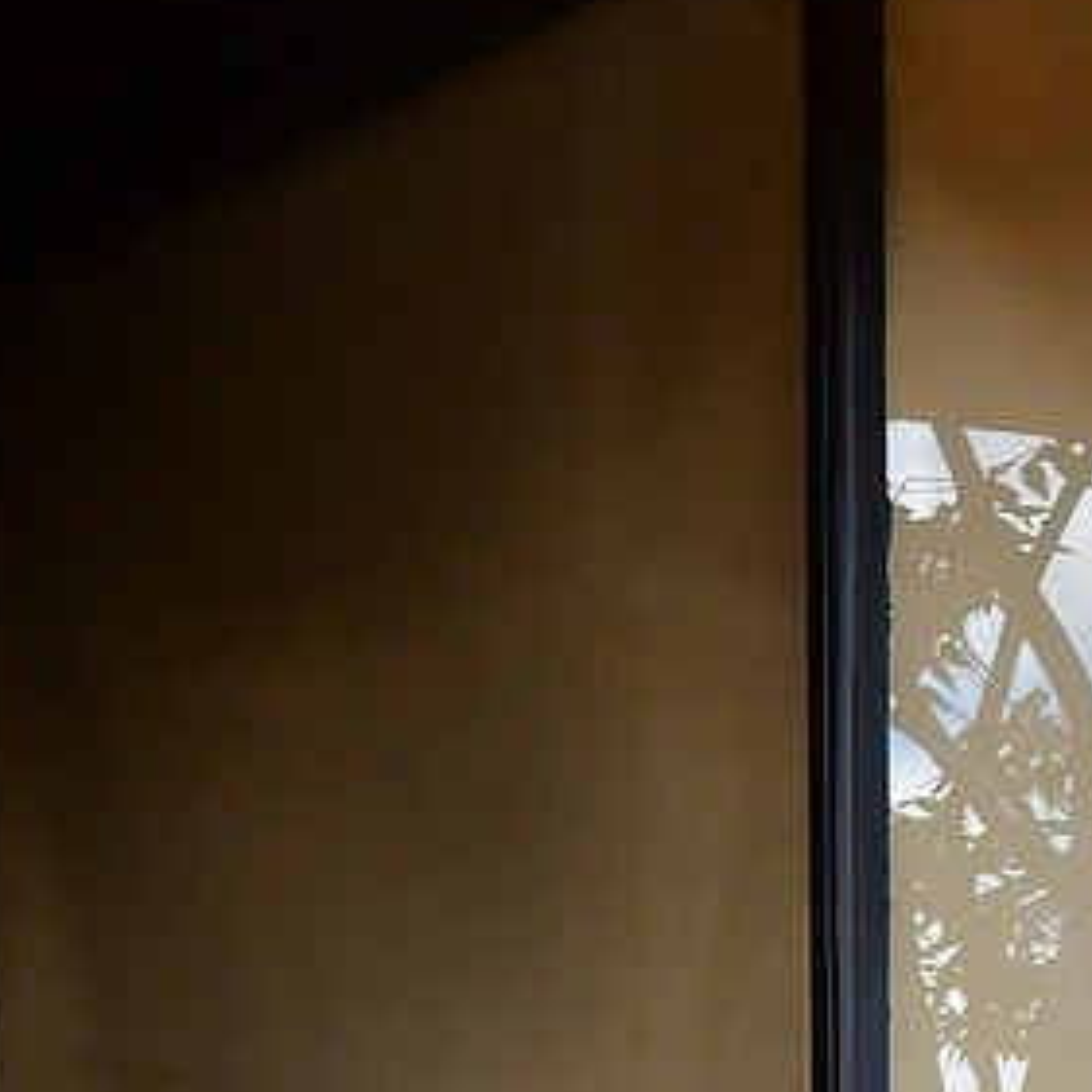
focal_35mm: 170
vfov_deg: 9.5
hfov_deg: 10.0
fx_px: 6067
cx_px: -525
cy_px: 2242
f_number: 11
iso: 560
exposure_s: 1/40
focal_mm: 26
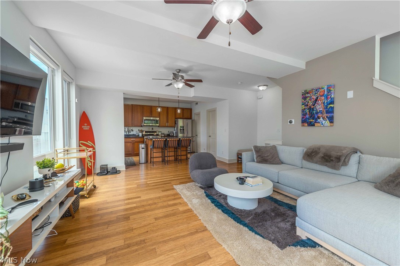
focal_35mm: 14
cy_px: 133
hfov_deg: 104.3
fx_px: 155
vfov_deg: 81.1
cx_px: 200
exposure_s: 1/60
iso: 160
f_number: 8
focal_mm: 14
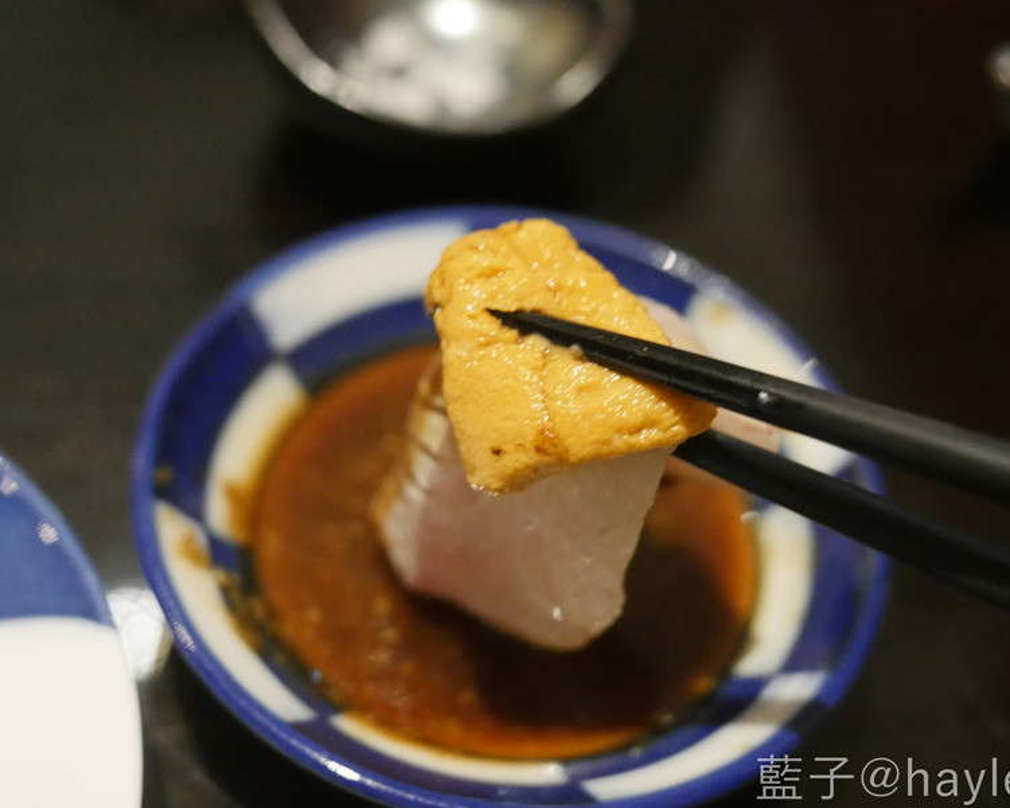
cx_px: 533
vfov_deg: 29.1
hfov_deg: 36.0
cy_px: 362
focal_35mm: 52
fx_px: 1555
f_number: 2.5
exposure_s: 1/50
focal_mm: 20
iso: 3200
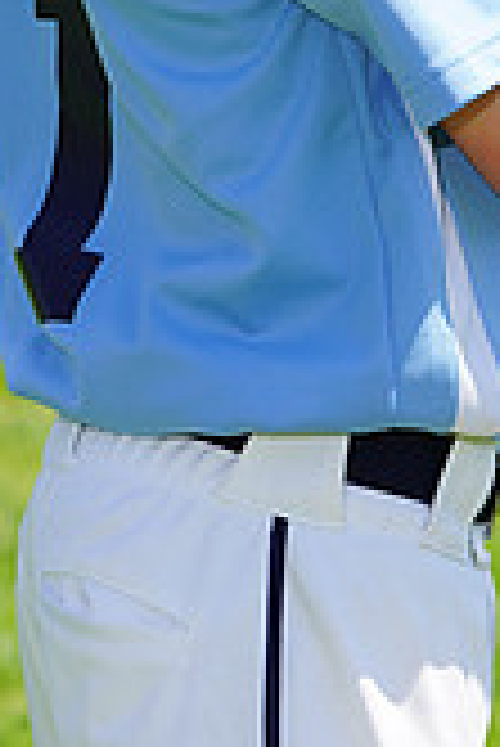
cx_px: 99
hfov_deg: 2.1
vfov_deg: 3.1
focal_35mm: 662
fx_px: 13762
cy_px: -320
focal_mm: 190
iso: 100
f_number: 9
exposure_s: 1/160
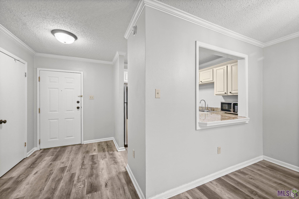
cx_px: 150
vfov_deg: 81.1
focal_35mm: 14
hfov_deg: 104.3
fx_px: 116
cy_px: 100
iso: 200
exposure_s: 1/2.5
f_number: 10
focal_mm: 14
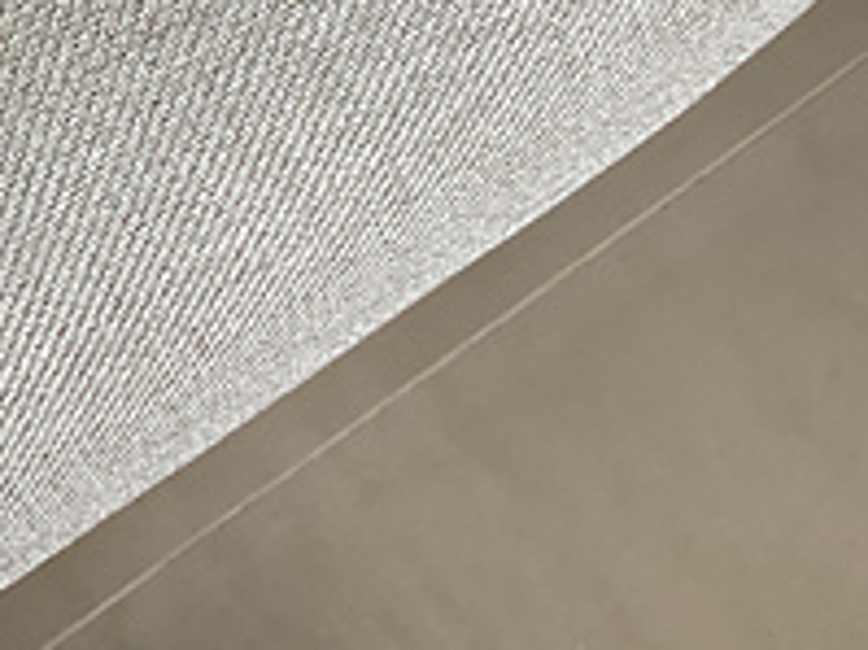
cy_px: -89
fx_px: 1955
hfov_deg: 22.8
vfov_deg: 18.1
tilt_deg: -72.7
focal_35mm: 78
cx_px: -201
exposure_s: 1/60
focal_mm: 3.3
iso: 64
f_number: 2.4
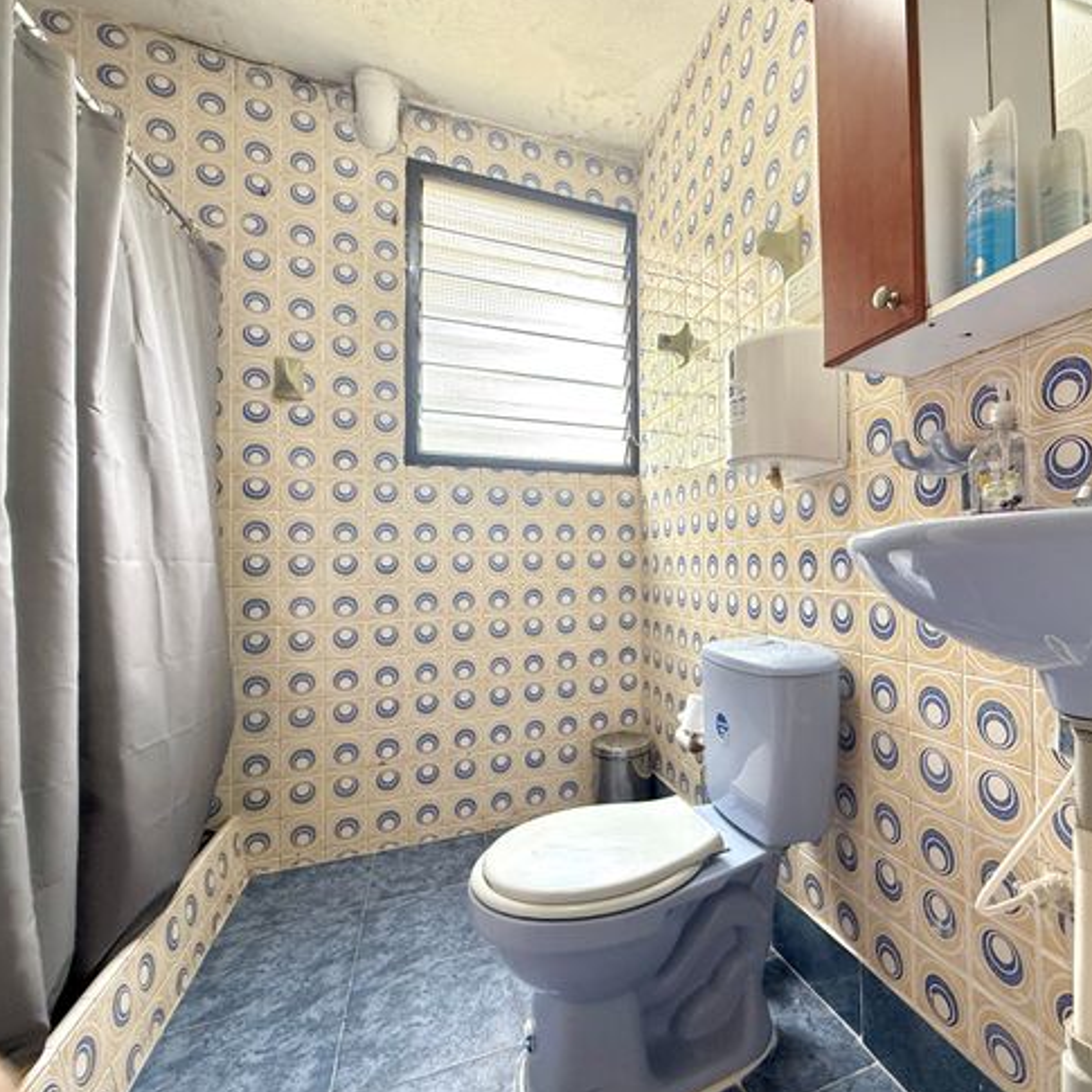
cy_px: 549
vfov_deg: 84.0
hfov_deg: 81.8
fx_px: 607
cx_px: 706
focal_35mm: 17
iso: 320
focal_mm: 2.22
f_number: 2.2
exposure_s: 1/99
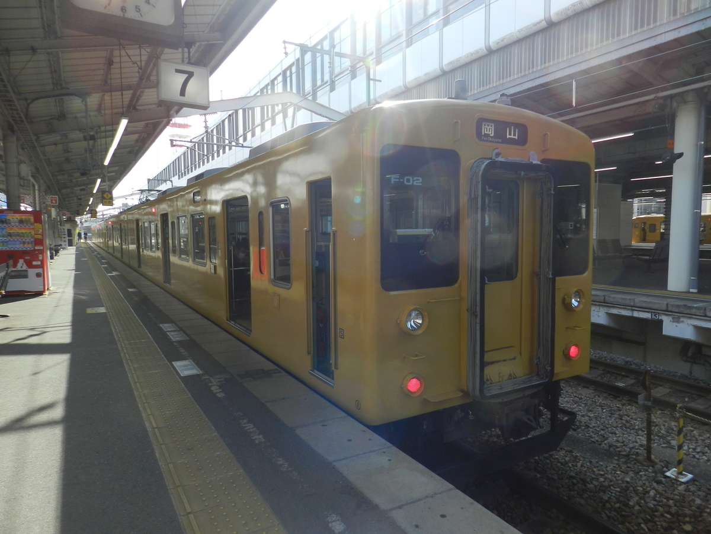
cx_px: 356
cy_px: 267
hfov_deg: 73.9
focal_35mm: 23
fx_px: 472
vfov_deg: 58.9
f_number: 3.4
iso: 160
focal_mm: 4
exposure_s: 1/640
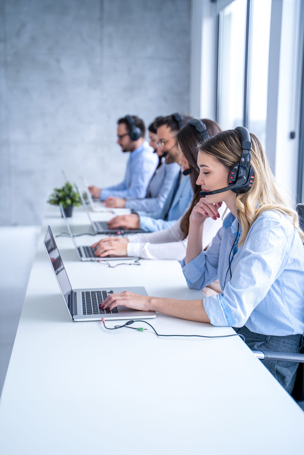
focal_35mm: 51
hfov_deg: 26.5
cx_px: 152
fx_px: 646
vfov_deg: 38.9
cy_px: 228
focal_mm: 51
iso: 100
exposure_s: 1/100
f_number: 2.8
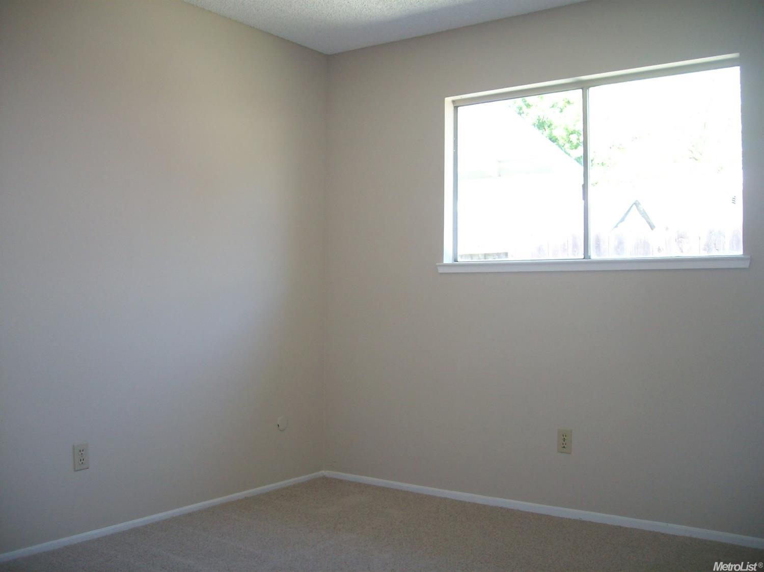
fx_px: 772
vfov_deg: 40.7
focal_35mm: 35
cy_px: 286
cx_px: 382
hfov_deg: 52.6
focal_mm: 5.8
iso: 88
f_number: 2.8
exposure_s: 1/40
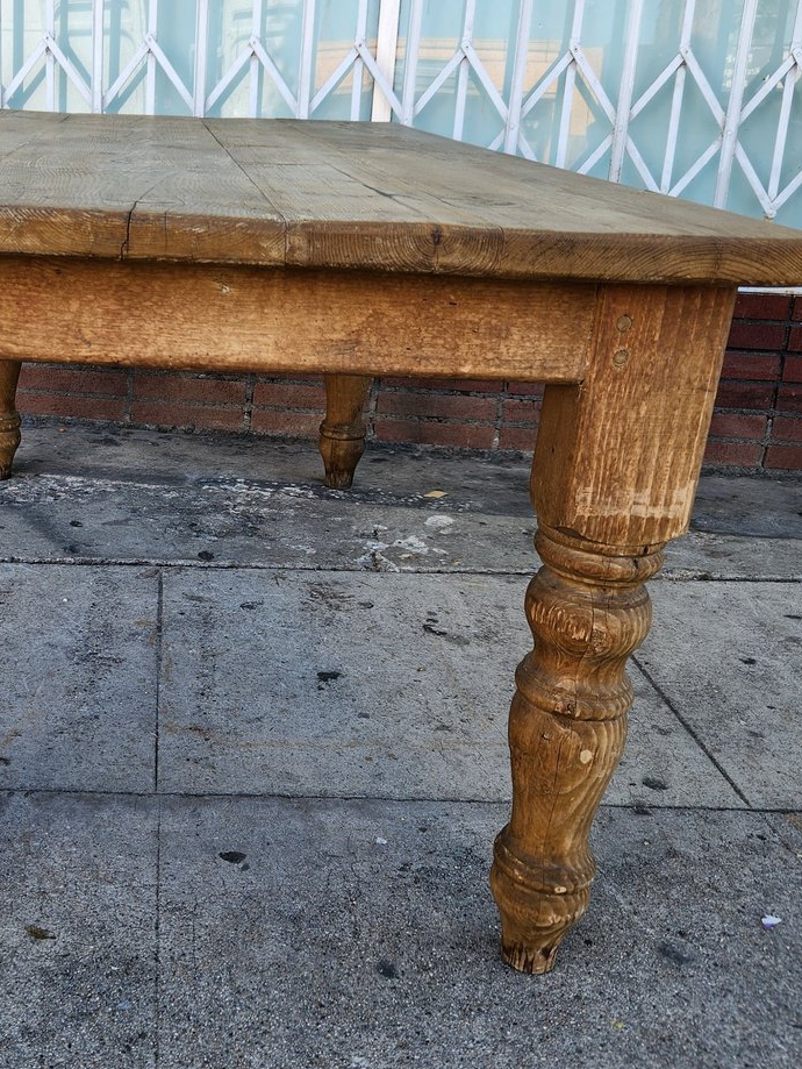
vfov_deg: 46.7
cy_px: 466
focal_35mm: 40
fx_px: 1235
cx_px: 212
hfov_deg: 35.3
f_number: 1.8
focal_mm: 5.4
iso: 20
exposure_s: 1/227
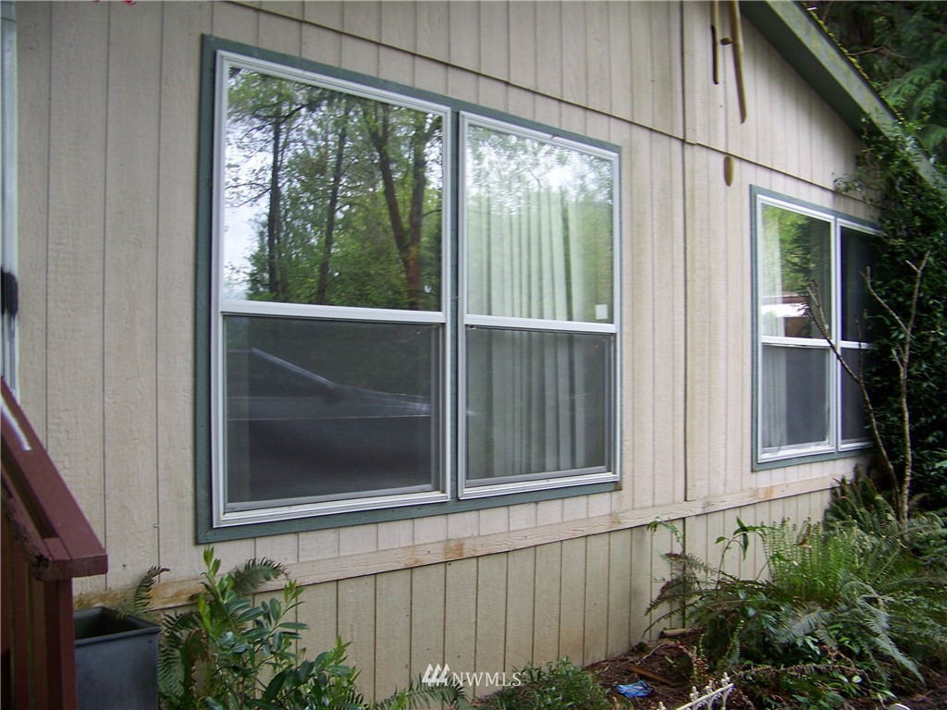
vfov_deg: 39.7
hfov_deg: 51.4
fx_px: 985
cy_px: 355
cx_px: 474
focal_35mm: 36
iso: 64
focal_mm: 5.85
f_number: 2.8
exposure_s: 1/50
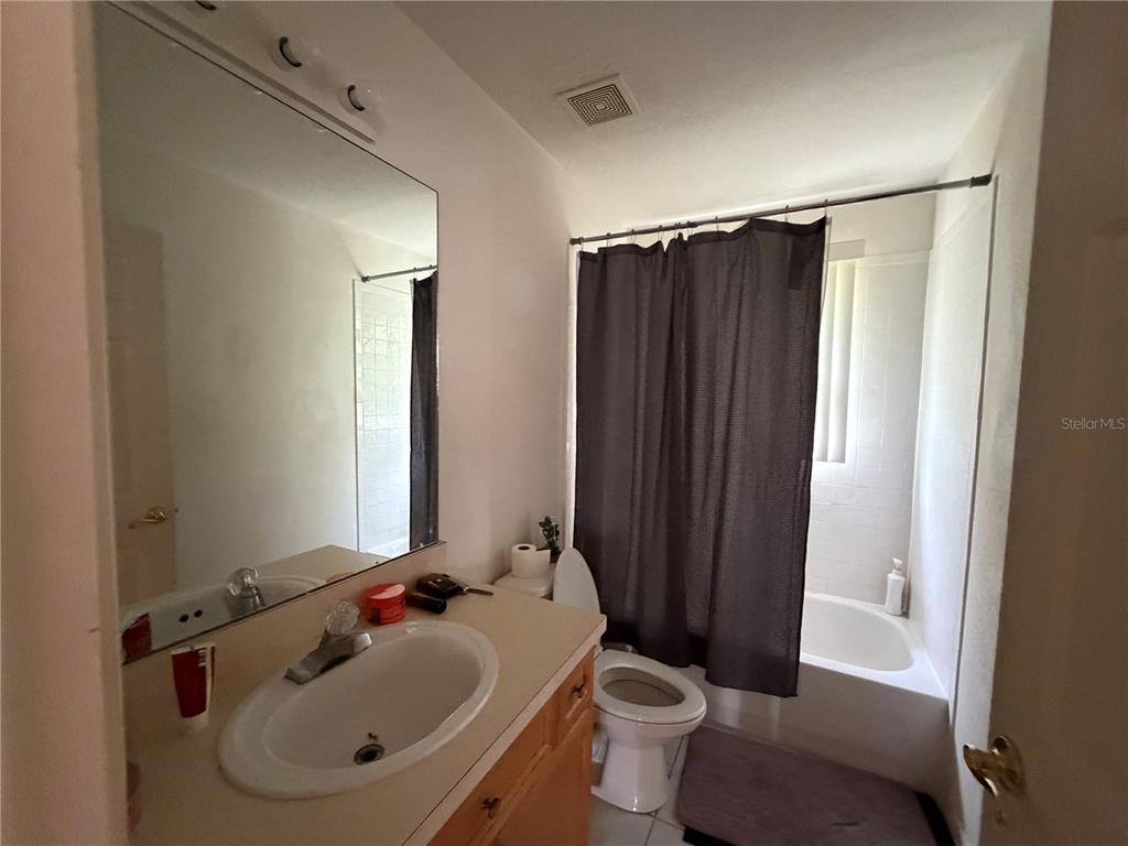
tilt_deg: -3.9
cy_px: 423
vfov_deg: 85.7
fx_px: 456
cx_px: 564
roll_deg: +0.5
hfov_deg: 102.1
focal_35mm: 14
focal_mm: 2.22
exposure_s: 1/60
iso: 1000
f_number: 2.2
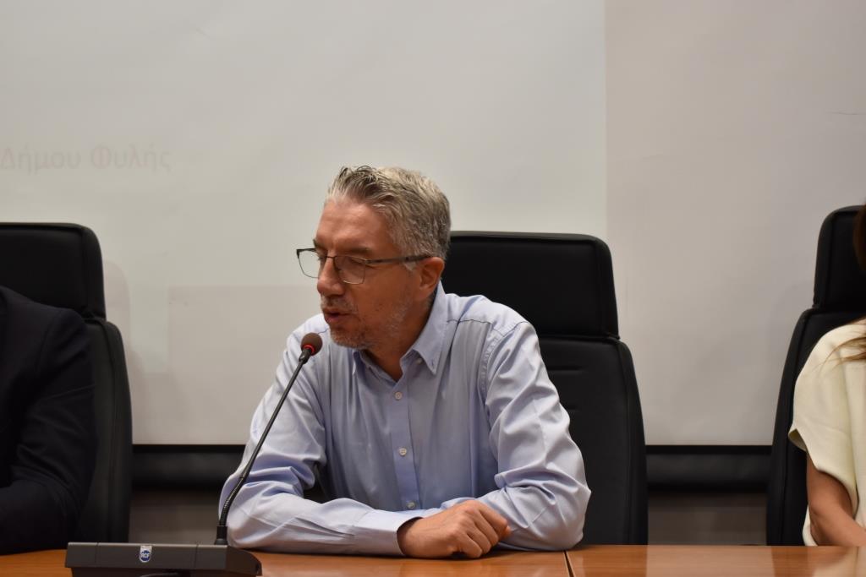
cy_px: 288
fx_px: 1516
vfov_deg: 21.6
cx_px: 433
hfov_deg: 31.9
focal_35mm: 63
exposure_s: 1/160
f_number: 5
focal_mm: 42
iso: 800
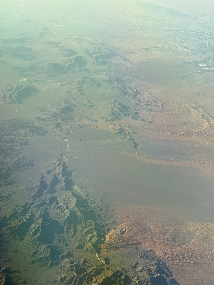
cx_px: 107
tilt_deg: -27.1
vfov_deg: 36.8
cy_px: 142
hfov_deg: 28.0
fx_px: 429
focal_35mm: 52
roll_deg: -2.0
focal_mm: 5.96
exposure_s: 1/1339
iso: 32
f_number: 1.6
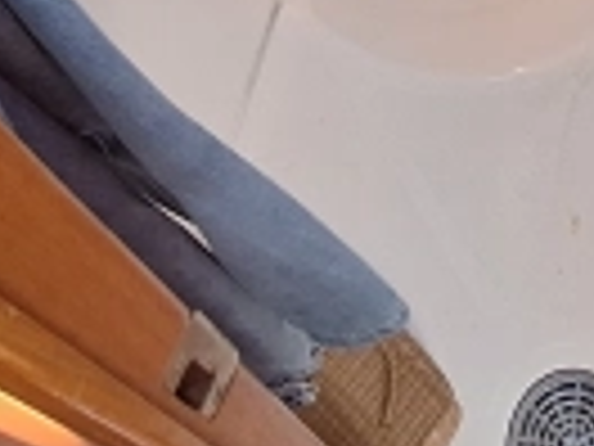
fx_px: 927
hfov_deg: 32.1
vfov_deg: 20.4
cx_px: 626
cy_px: -327
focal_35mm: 54
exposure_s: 1/33
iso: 160
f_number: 2.2
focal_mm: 1.74
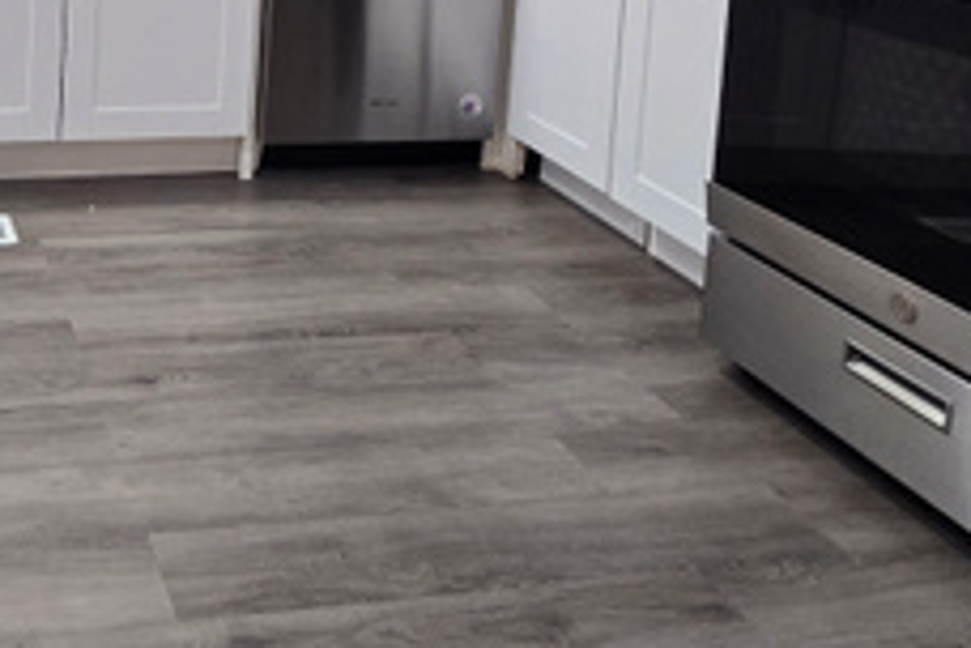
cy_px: -162
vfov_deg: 29.3
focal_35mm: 38
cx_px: 77
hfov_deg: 45.4
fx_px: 1025
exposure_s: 1/60
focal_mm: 2.2
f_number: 2.2
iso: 160
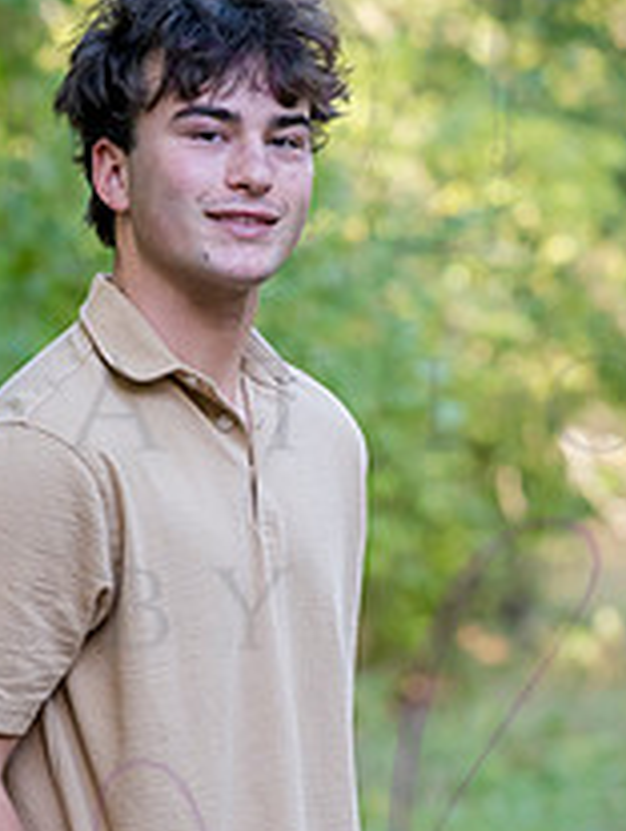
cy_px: 565
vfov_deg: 5.7
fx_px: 8317
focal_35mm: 346
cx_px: 281
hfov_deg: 4.3
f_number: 4
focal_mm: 120
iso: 720
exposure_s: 1/250
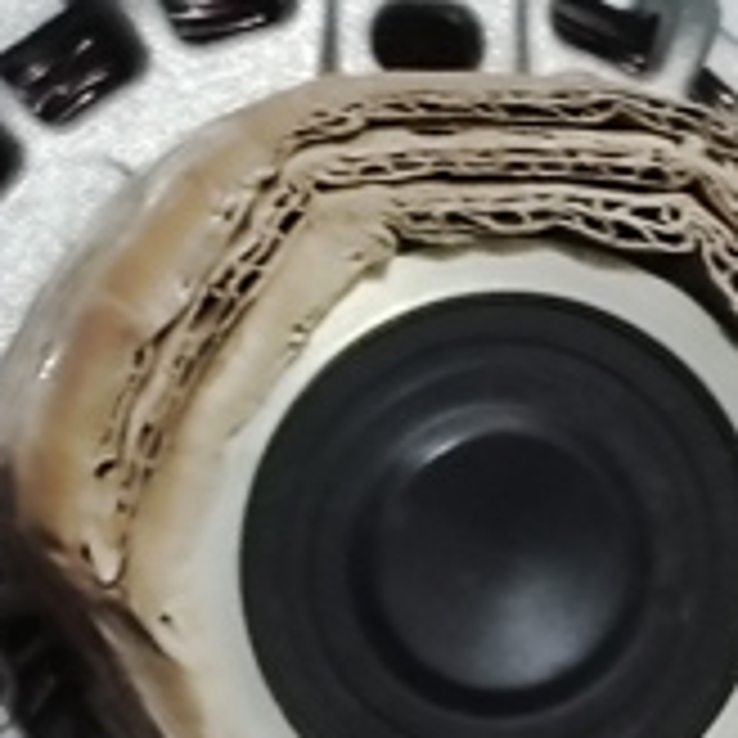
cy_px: 662
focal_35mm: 44
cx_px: 308
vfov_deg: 36.1
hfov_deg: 38.2
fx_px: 1061
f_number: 1.79
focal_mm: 4.74
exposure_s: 1/33
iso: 3637
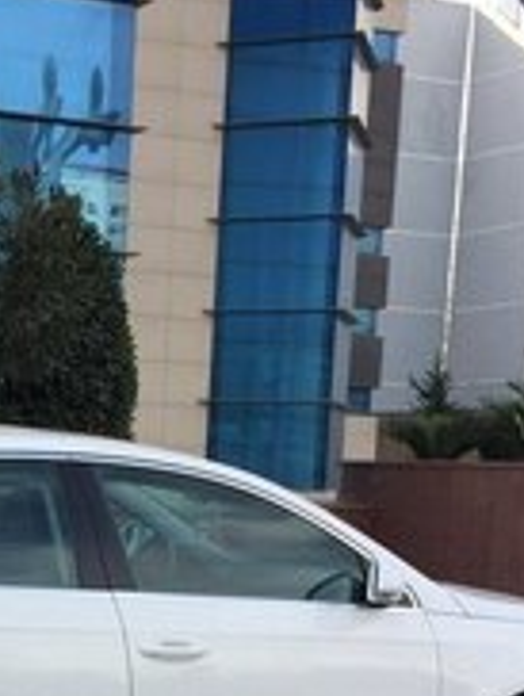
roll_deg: -1.7
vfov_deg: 23.3
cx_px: 27
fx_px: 1591
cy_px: 746
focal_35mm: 79
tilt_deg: -9.8
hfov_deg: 18.3
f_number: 2.2
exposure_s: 1/791
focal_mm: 4.15
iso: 32
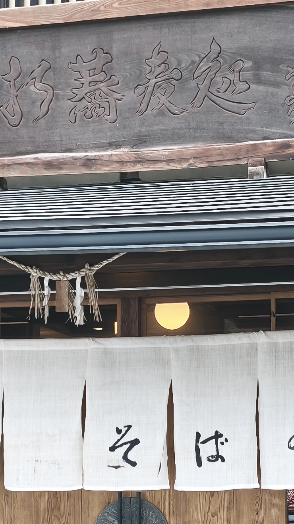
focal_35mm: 78
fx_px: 1081
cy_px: 323
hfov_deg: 15.5
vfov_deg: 27.1
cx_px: 177
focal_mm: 6.45
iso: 200
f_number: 1.62
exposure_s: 1/115
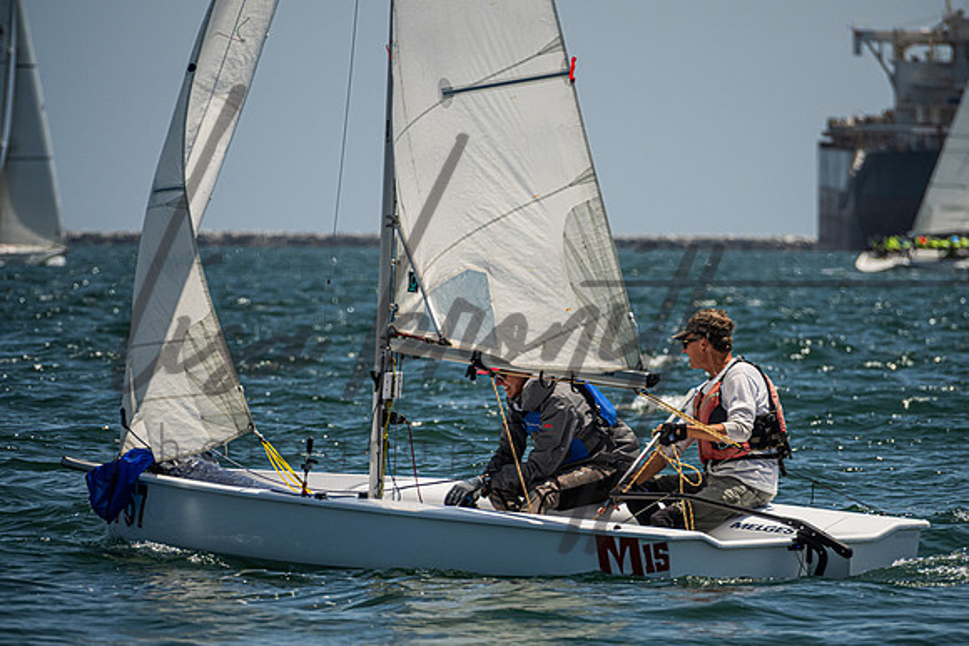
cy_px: 332
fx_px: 12915
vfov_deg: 2.9
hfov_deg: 4.3
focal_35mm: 480
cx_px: 576
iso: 400
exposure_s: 1/3200
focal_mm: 400
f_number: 8
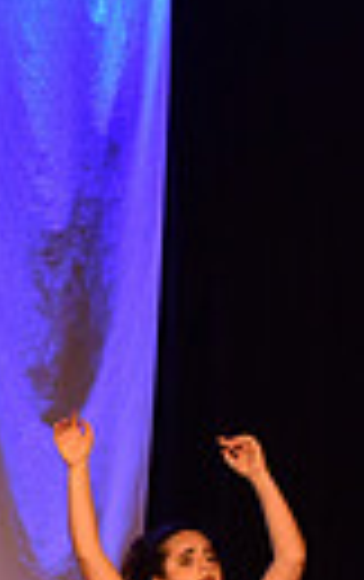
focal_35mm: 436
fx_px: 6897
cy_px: 749
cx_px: -692
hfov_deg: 3.0
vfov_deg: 4.8
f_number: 4
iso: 2000
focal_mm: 95
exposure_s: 1/200
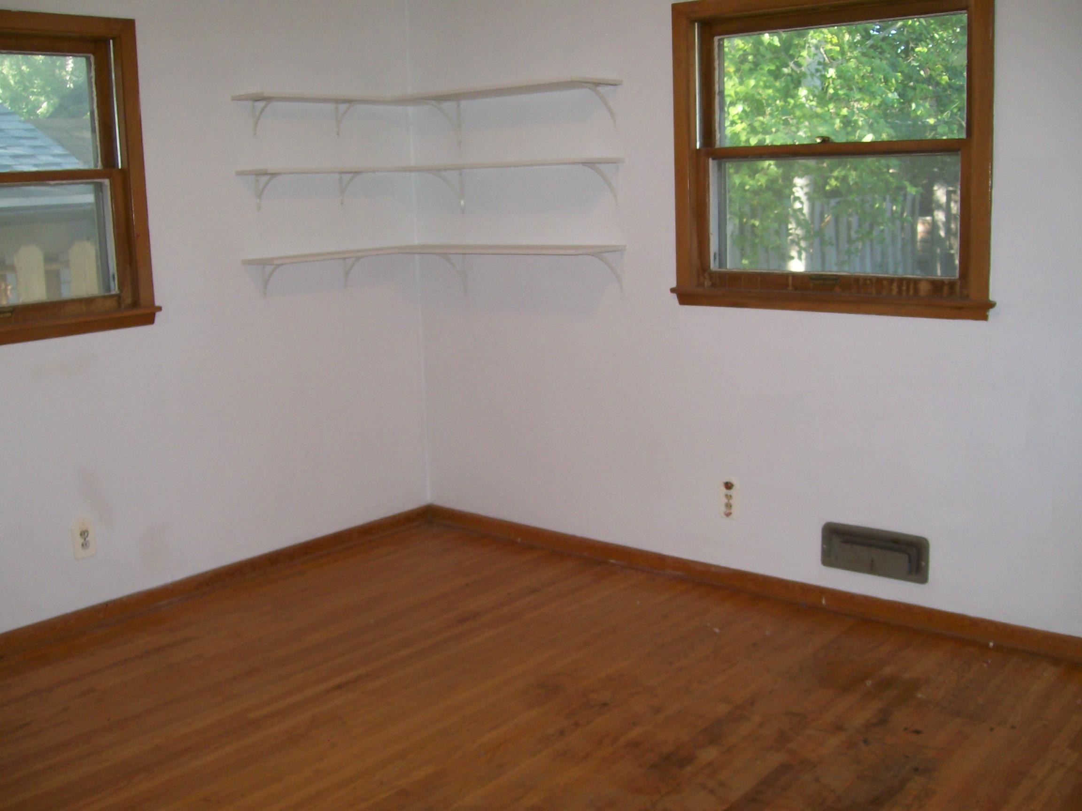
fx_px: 1125
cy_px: 406
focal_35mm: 36
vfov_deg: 39.7
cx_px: 541
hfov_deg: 51.4
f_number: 2.7
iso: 80
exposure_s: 1/64
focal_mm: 6
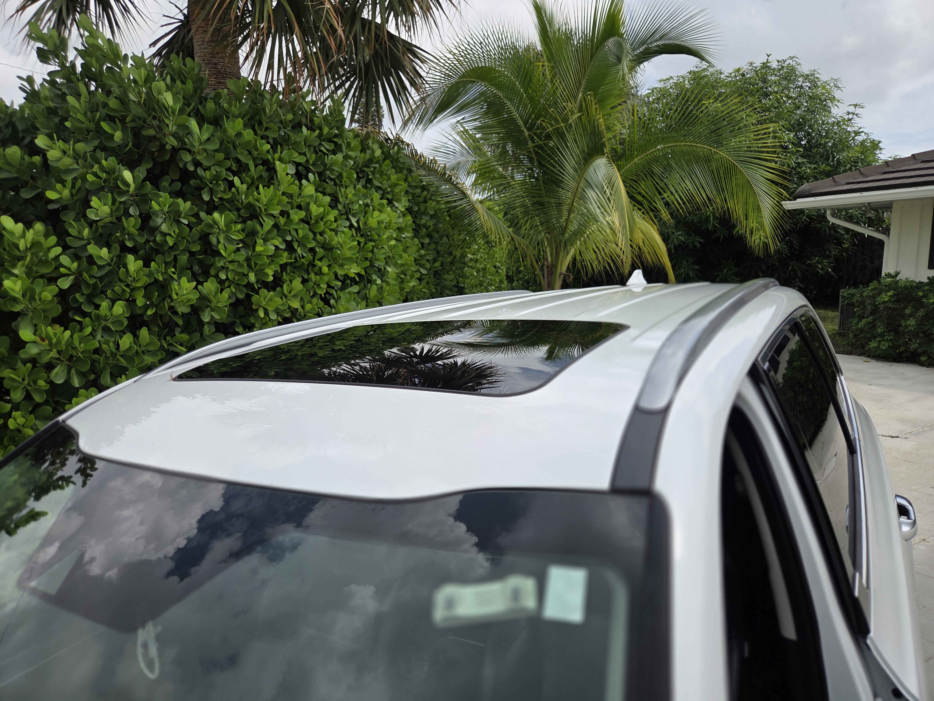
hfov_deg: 73.9
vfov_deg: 58.9
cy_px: 350
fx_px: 621
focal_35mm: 23
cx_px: 467
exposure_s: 1/4663
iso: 80
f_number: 1.8
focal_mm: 5.4
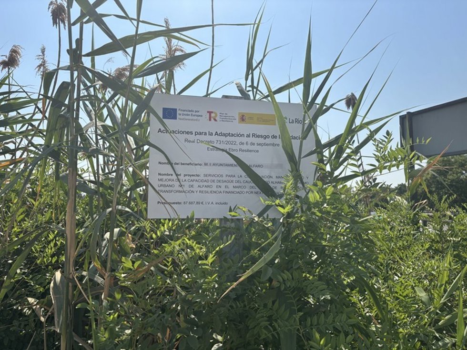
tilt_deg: +3.9
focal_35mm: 26
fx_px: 351
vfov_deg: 53.1
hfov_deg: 67.3
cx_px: 234
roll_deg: -0.5
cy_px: 175
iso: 50
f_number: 1.6
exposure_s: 1/5618
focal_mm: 5.96
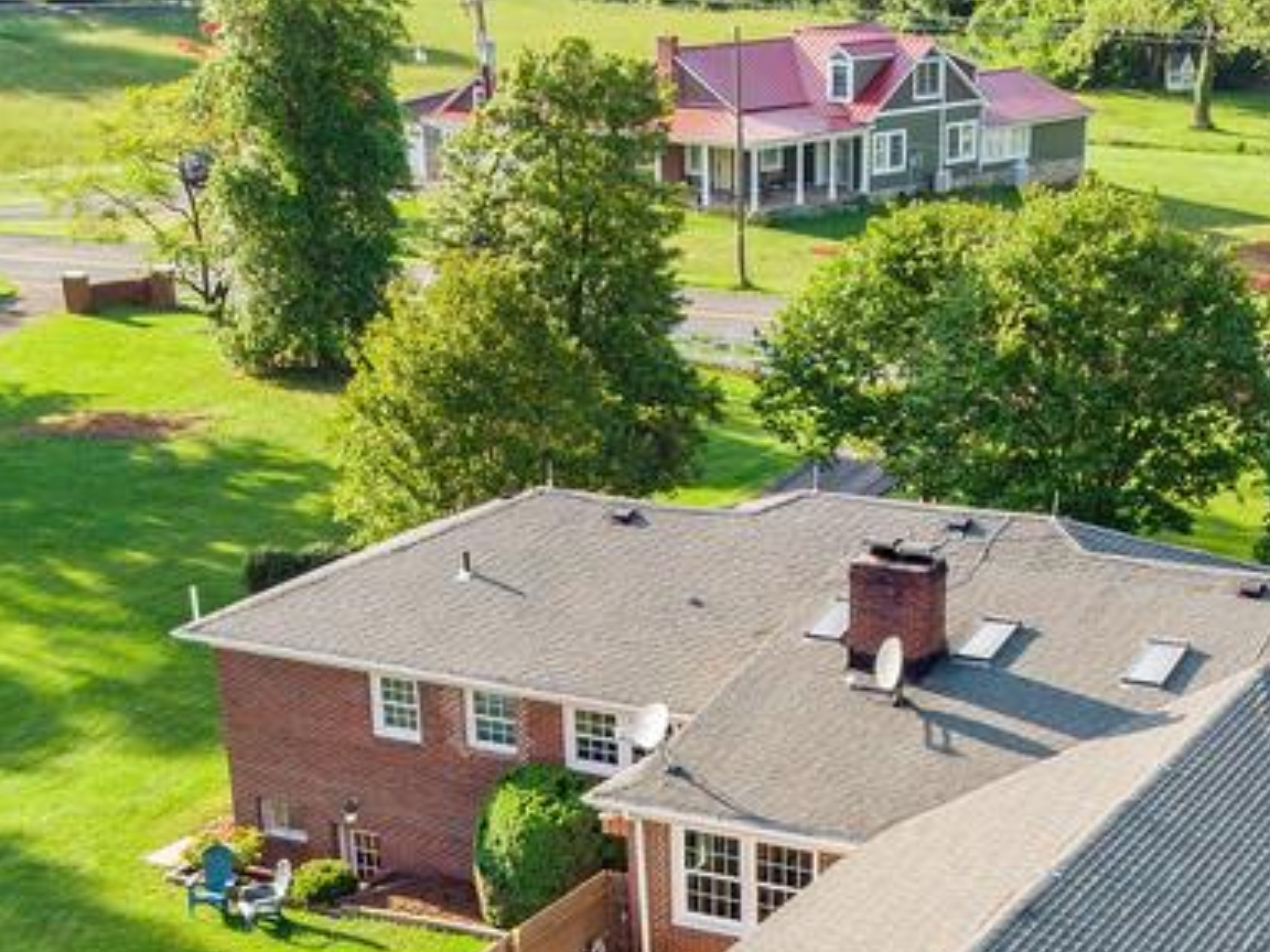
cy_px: 1185
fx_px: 2348
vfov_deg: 21.1
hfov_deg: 30.2
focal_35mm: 64
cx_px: 761
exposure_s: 1/160
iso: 100
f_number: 2.8
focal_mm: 4.5
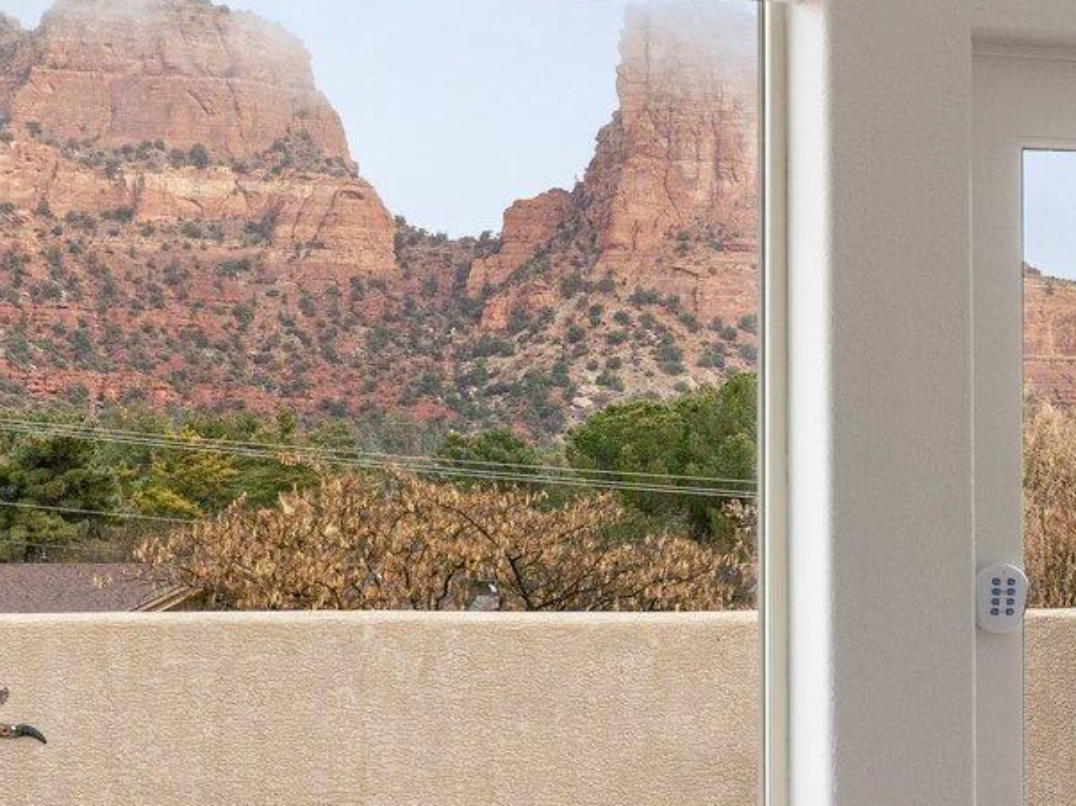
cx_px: 330
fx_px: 3450
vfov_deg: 13.3
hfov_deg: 17.7
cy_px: 593
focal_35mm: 111
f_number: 8
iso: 400
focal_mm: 34
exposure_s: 1/30
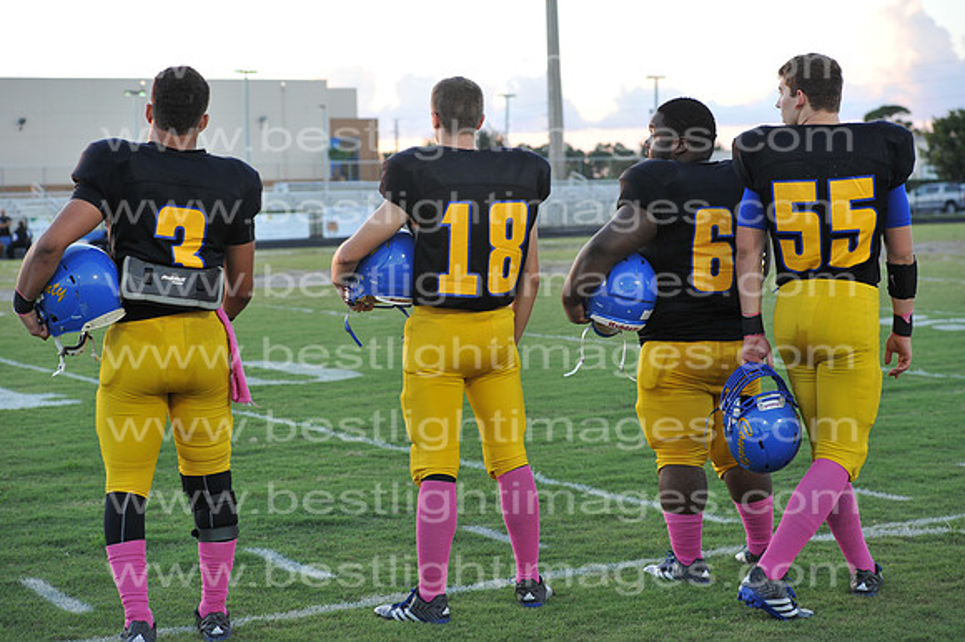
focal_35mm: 70
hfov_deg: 28.9
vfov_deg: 19.4
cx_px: 482
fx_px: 1875
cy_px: 321
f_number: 4
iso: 800
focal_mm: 70
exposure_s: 1/320
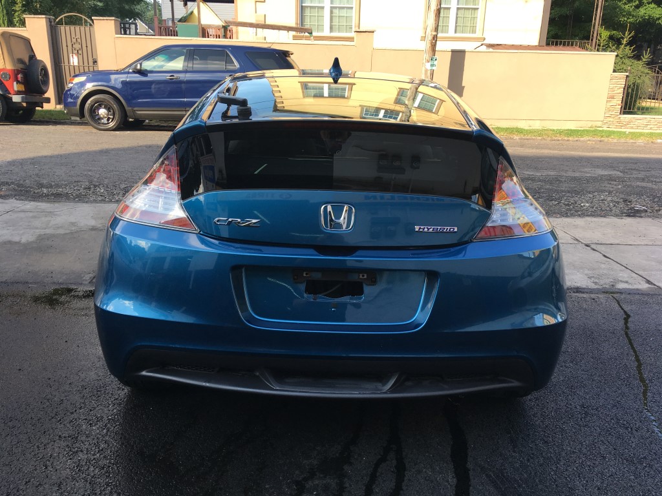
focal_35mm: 29
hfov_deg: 61.7
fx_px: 555
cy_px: 248
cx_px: 331
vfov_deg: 48.2
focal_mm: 4.15
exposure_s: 1/265
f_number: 2.2
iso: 25
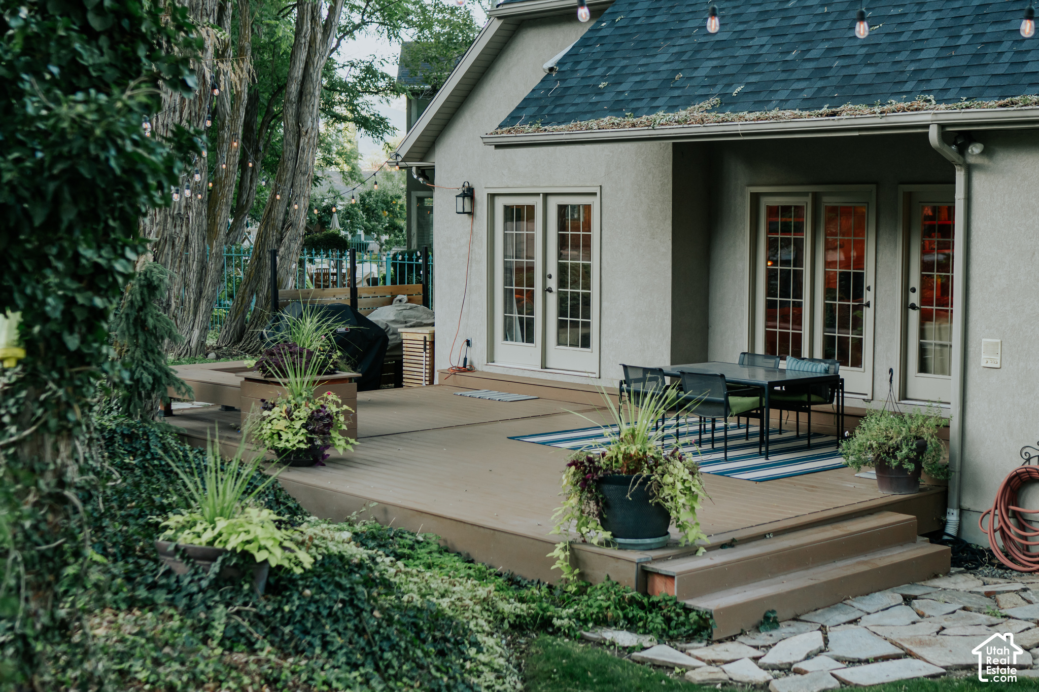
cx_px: 514
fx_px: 1527
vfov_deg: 25.5
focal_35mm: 53
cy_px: 346
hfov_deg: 37.6
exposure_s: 1/250
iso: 200
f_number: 2.2
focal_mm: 35
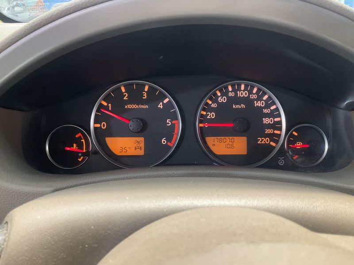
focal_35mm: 29
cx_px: 177
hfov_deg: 61.7
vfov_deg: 48.2
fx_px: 297
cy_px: 132
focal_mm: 3
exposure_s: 1/50
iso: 125
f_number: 1.8
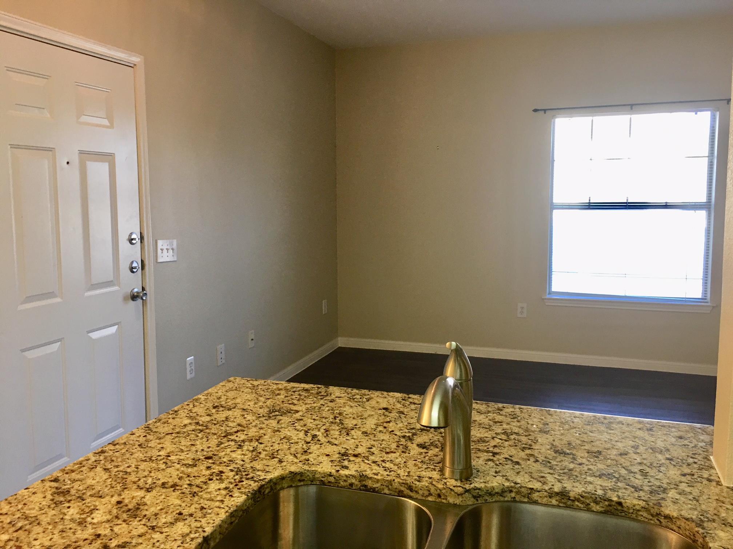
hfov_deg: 61.7
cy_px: 274
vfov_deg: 48.2
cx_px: 366
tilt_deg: -4.7
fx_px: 614
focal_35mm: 29
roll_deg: +0.7
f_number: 2.2
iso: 32
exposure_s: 1/15
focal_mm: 4.15
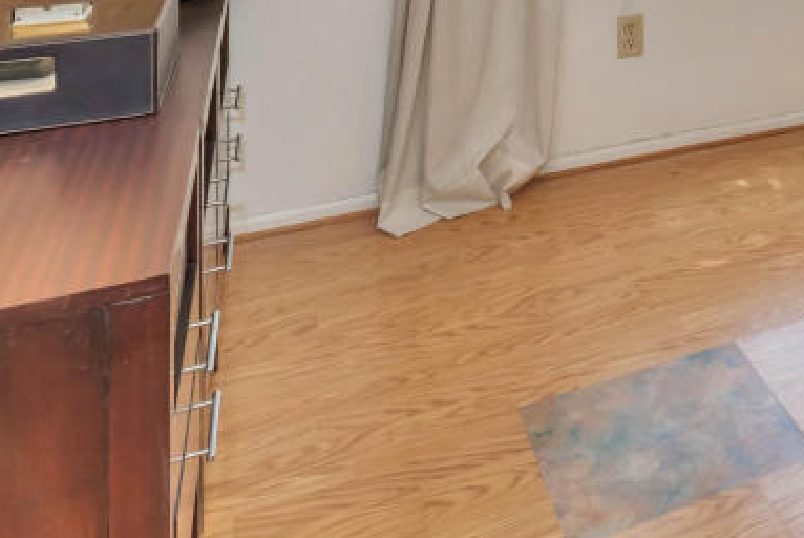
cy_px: -209
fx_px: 1006
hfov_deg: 34.7
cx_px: 968
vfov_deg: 24.8
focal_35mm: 45
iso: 400
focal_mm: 15
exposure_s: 1/60
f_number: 13
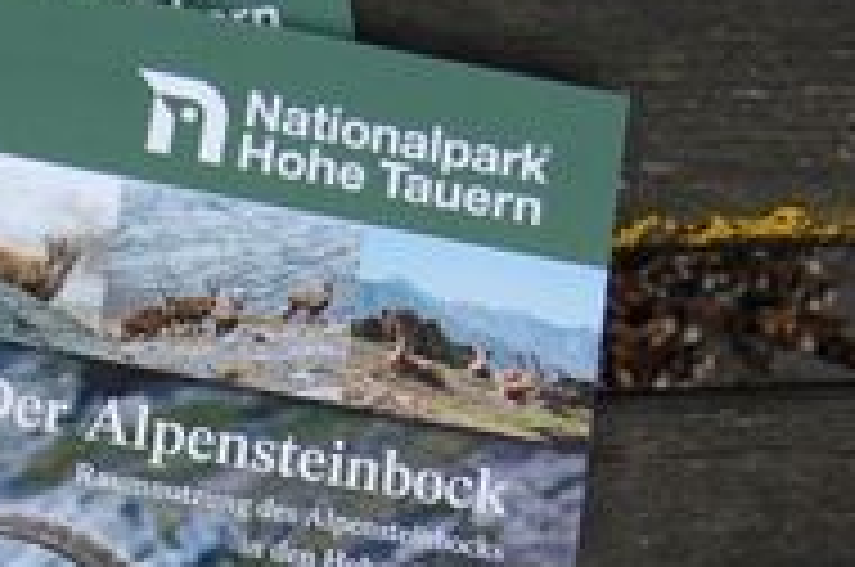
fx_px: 2490
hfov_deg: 18.8
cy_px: 630
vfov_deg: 12.8
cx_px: -72
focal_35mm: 105
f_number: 5.6
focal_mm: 26
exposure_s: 1/125
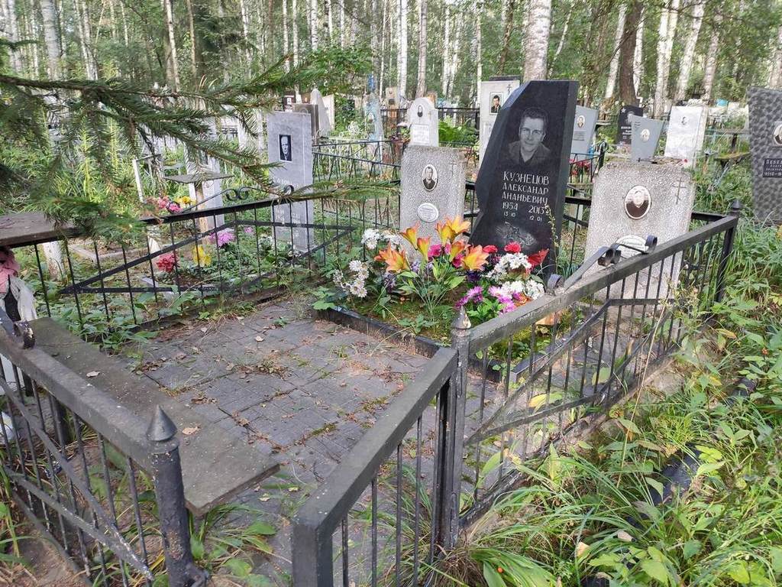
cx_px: 391
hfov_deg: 67.3
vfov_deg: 53.1
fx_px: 587
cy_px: 294
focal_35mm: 26
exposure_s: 1/50
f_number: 1.75
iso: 218
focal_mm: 4.77
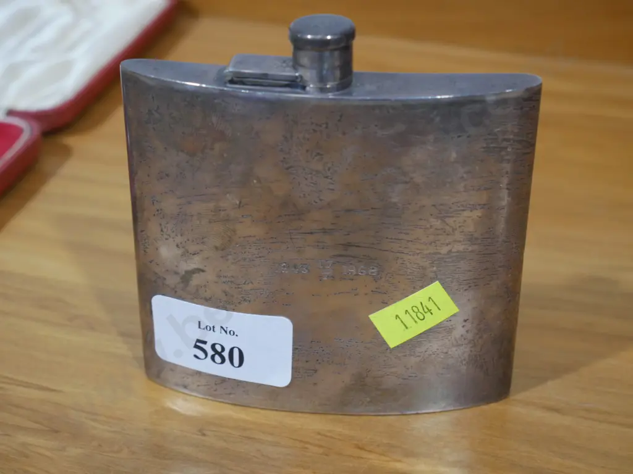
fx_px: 1243
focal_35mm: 68
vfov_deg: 21.6
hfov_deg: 28.6
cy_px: 237
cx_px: 316
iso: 1250
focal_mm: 34
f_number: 5.4
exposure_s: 1/80
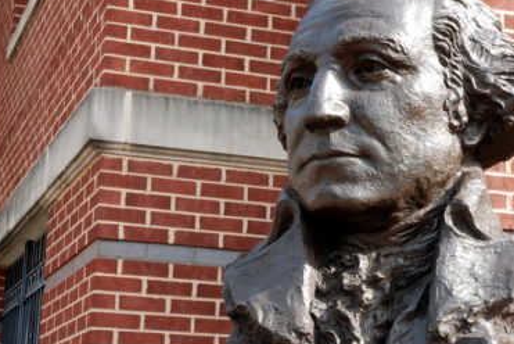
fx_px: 1272
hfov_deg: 22.9
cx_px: 262
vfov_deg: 15.4
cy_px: 144
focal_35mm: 89
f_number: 10
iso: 100
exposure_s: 1/30
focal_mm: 44
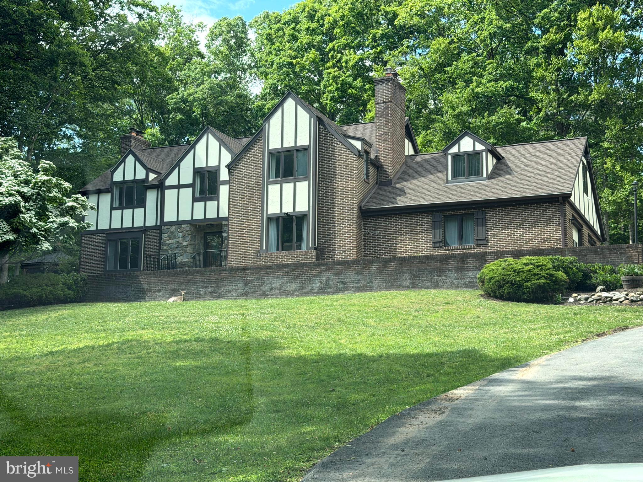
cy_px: 241
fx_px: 892
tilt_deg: +9.4
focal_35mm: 48
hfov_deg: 39.7
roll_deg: -0.7
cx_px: 322
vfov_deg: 30.3
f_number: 1.78
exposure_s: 1/1100
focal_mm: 6.76
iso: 80
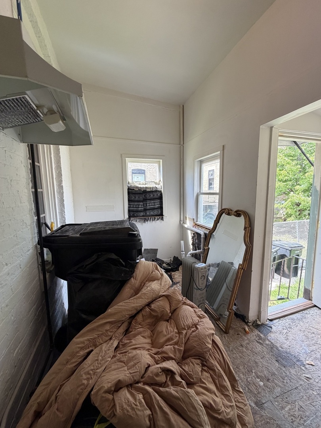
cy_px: 214
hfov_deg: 85.7
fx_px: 173
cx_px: 160
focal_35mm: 14
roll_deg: +0.2
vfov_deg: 102.1
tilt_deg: -7.1
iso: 160
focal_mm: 2.22
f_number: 2.2
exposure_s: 1/120
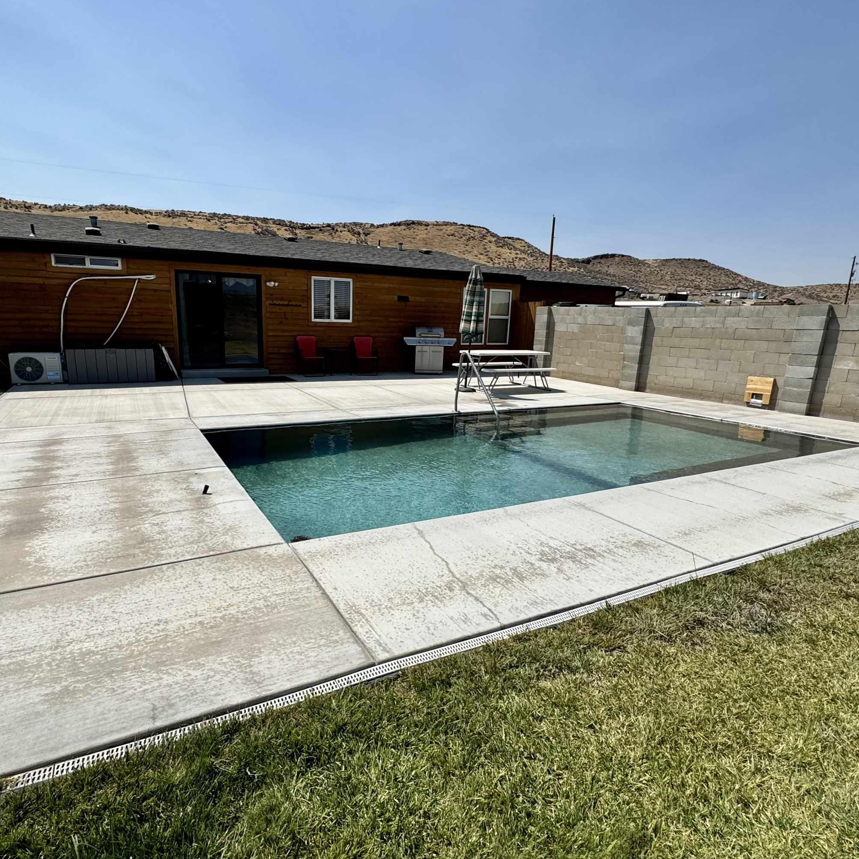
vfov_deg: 77.7
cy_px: 445
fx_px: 533
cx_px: 377
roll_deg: -0.6
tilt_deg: -13.9
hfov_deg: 77.4
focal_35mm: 19
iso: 50
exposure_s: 1/3247
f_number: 2.2
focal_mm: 2.22
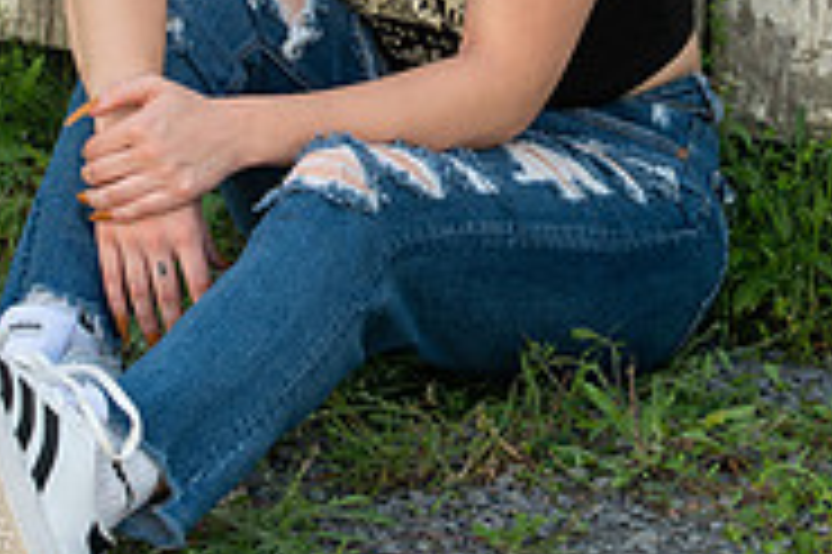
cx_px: 535
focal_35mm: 219
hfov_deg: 9.4
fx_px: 5057
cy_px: -131
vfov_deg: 6.2
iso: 400
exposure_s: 1/250
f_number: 6.3
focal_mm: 70
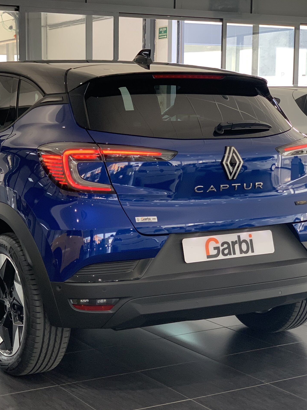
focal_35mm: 70
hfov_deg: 20.9
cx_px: 98
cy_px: 205
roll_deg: -0.9
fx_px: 828
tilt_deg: -6.6
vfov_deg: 27.8
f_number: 2.4
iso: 100
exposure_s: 1/100
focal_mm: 6
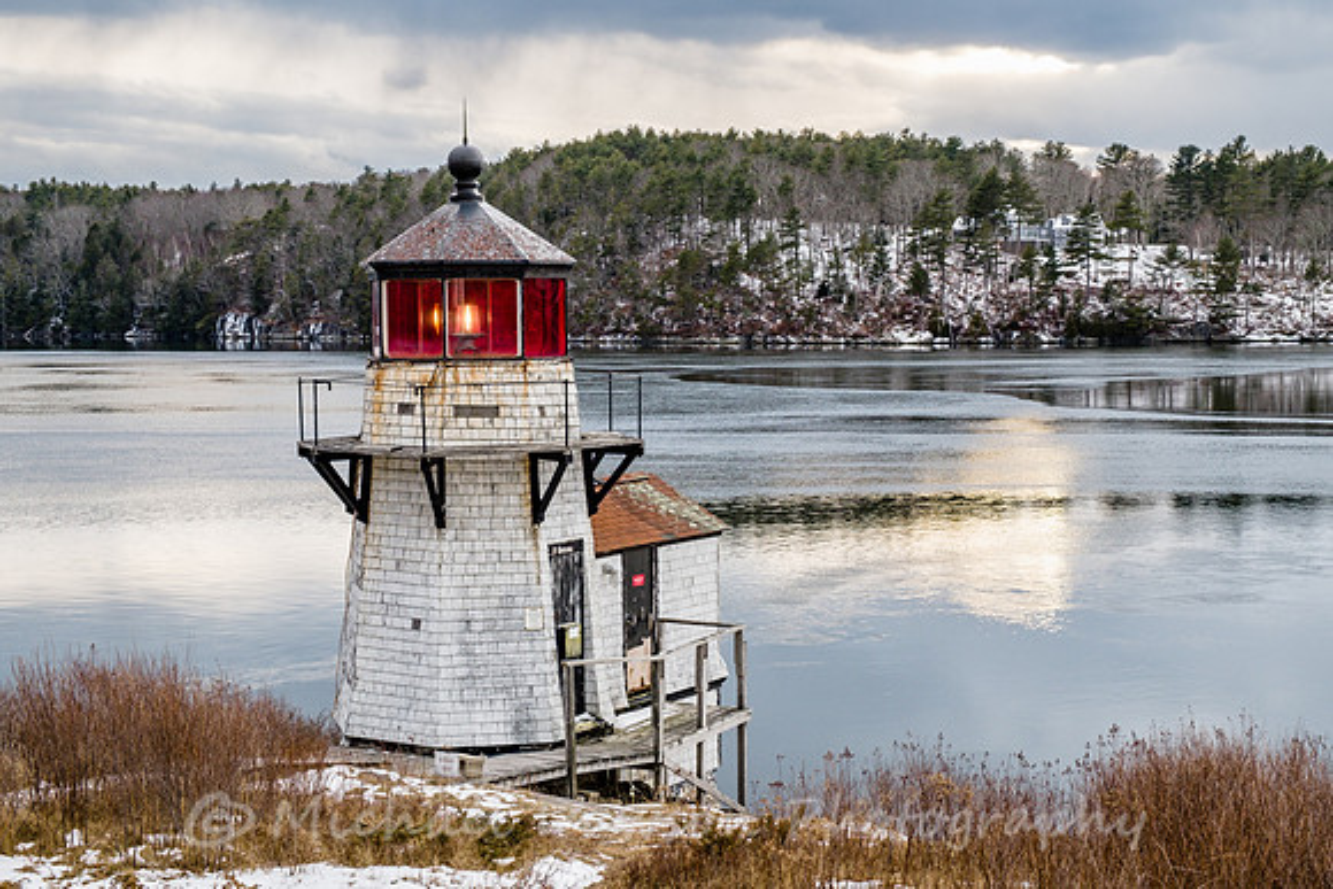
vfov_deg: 26.5
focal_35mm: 51
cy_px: 444
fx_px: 1889
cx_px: 666
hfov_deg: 38.9
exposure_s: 1/40
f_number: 9
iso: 320
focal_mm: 34.3
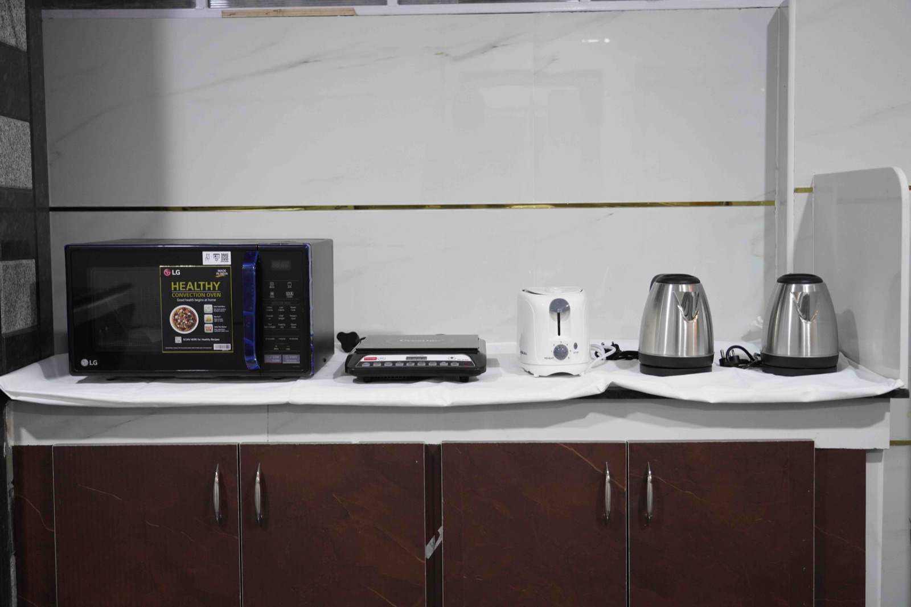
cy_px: 304
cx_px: 456
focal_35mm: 41
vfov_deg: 32.6
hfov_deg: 47.4
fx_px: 1037
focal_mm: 41
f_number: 4
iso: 3200
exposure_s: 1/60
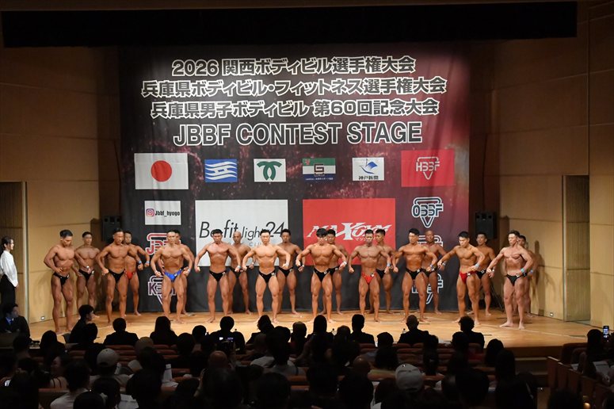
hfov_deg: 28.1
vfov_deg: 18.9
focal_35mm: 72
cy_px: 204
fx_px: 1227
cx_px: 307
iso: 10000
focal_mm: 48
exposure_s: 1/400
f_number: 5.6
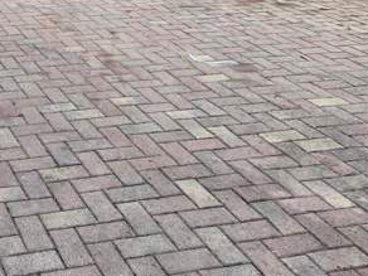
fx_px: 670
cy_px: -93
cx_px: -40
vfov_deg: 20.9
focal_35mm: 63
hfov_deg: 27.9
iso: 80
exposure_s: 1/1222
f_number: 1.8
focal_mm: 5.4
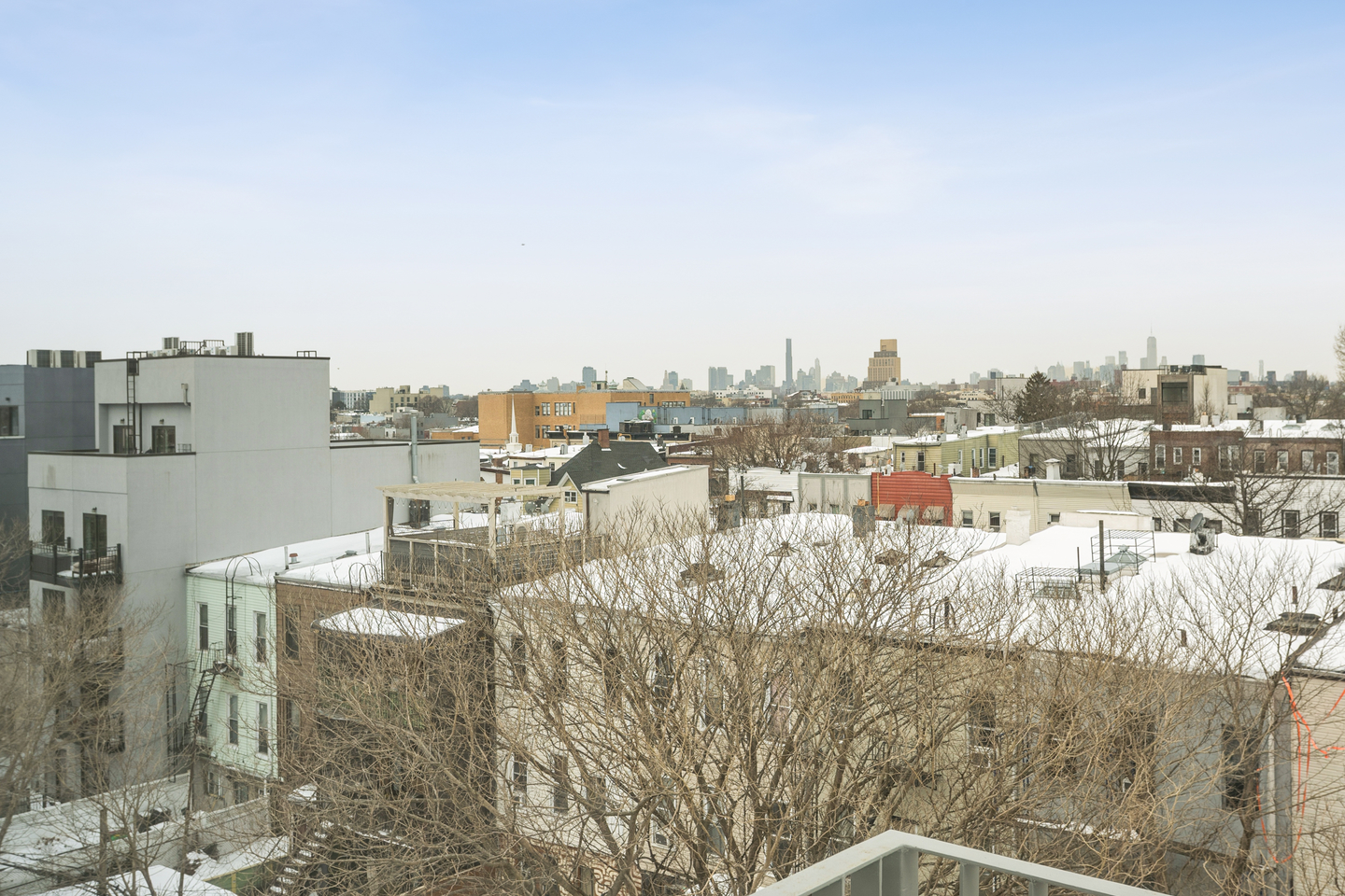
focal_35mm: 36
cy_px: 377
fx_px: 1345
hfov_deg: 53.1
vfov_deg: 36.8
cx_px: 731
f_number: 8
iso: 100
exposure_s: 1/80
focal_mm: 27
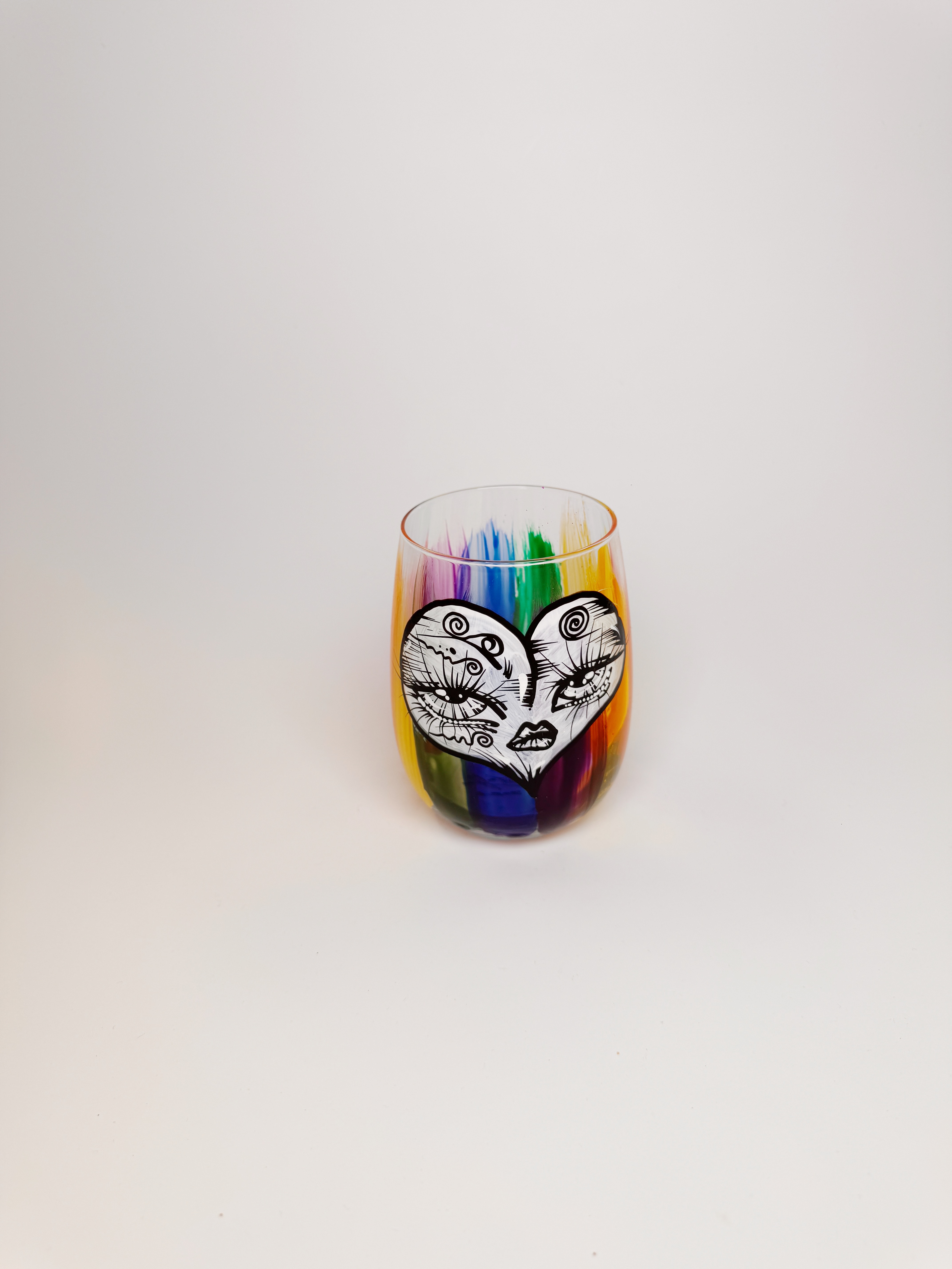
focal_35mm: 24
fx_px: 880
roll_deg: +1.5
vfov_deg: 71.6
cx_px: 476
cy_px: 634
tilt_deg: -26.2
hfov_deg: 56.8
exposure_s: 1/164
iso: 64
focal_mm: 6.76
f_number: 1.78
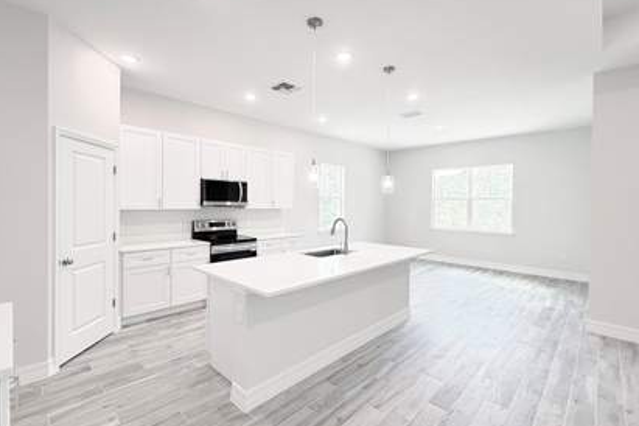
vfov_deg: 70.4
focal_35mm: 17
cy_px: 207
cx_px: 317
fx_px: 302
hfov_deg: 93.3
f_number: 2.2
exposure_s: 1/120
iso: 320
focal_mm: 2.22
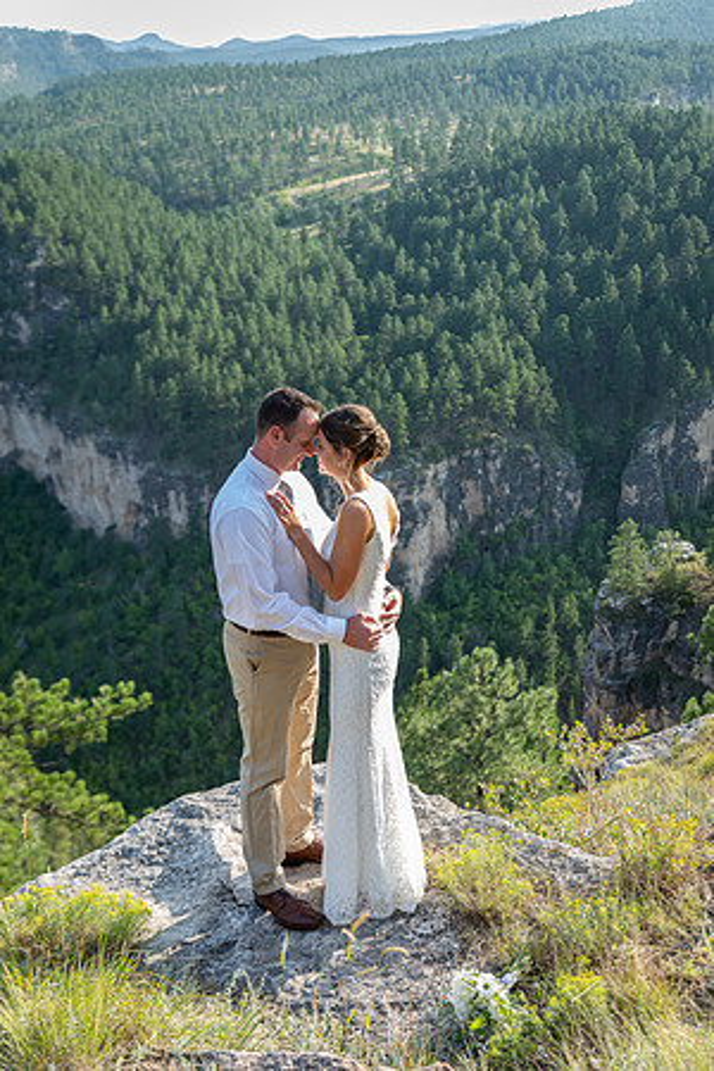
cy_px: 536
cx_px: 357
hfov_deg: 28.1
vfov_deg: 41.1
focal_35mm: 48
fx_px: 1428
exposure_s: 1/320
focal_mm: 48
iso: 200
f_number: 3.5
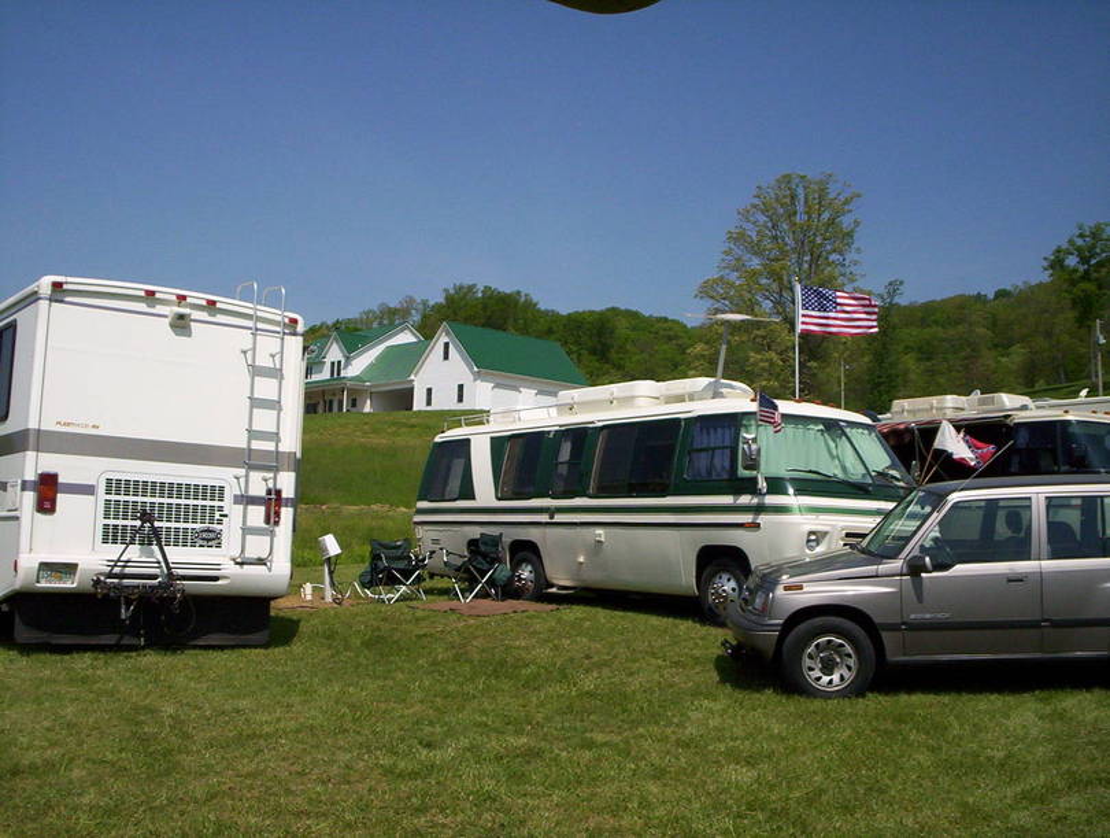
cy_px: 419
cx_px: 555
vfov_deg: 37.8
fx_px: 1221
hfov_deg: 48.9
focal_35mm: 38
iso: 100
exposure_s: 1/1689
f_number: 4.5
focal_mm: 4.99
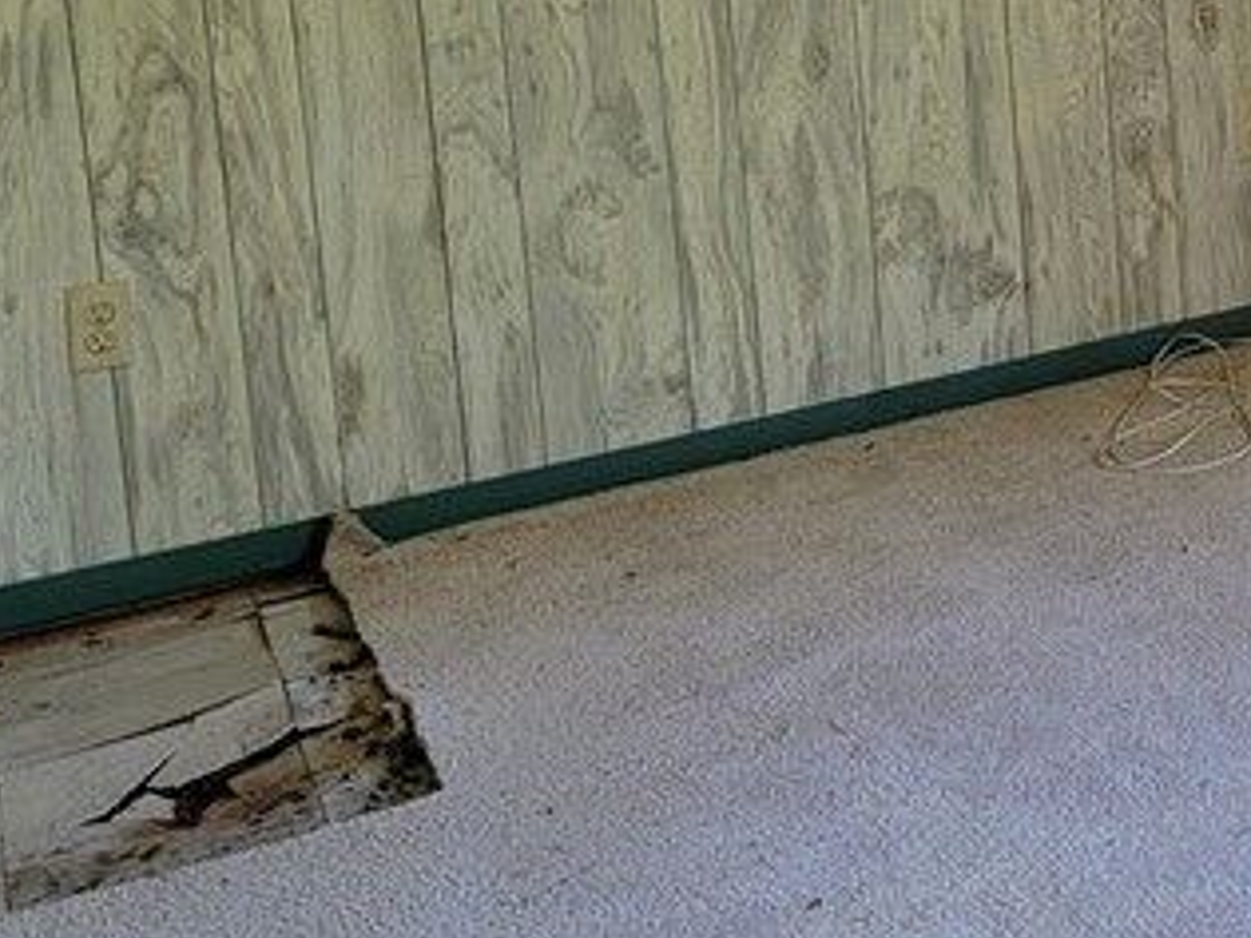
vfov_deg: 18.0
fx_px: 2818
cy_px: -167
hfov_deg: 21.9
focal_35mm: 78
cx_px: 1732
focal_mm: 6.7
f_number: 1.8
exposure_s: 1/40
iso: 250
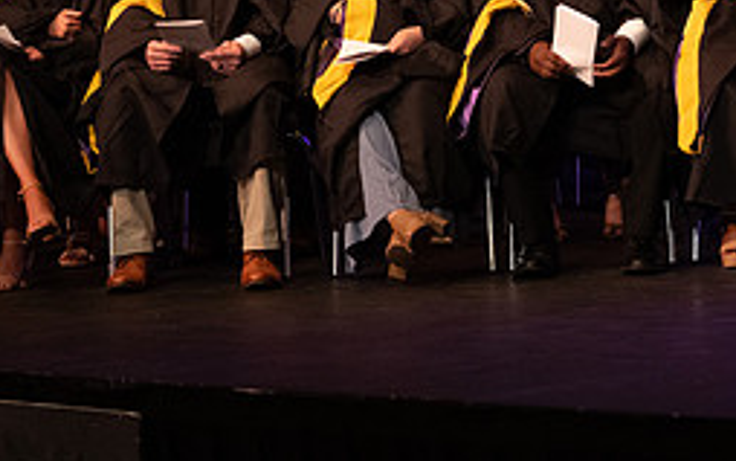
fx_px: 5137
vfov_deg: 5.1
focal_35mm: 256
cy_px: -54
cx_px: 394
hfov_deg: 8.2
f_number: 3.2
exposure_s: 1/200
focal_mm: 110
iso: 4000
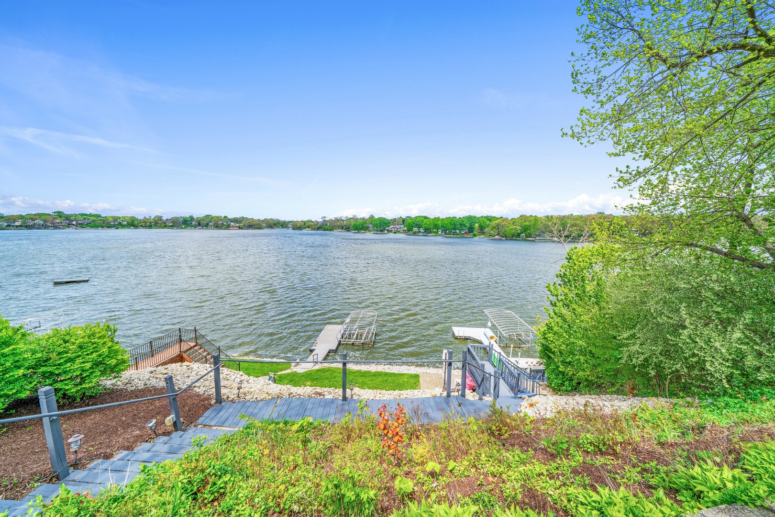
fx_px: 258
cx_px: 388
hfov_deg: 112.6
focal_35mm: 12
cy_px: 258
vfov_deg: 90.0
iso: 160
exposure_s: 1/80
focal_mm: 12
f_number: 11
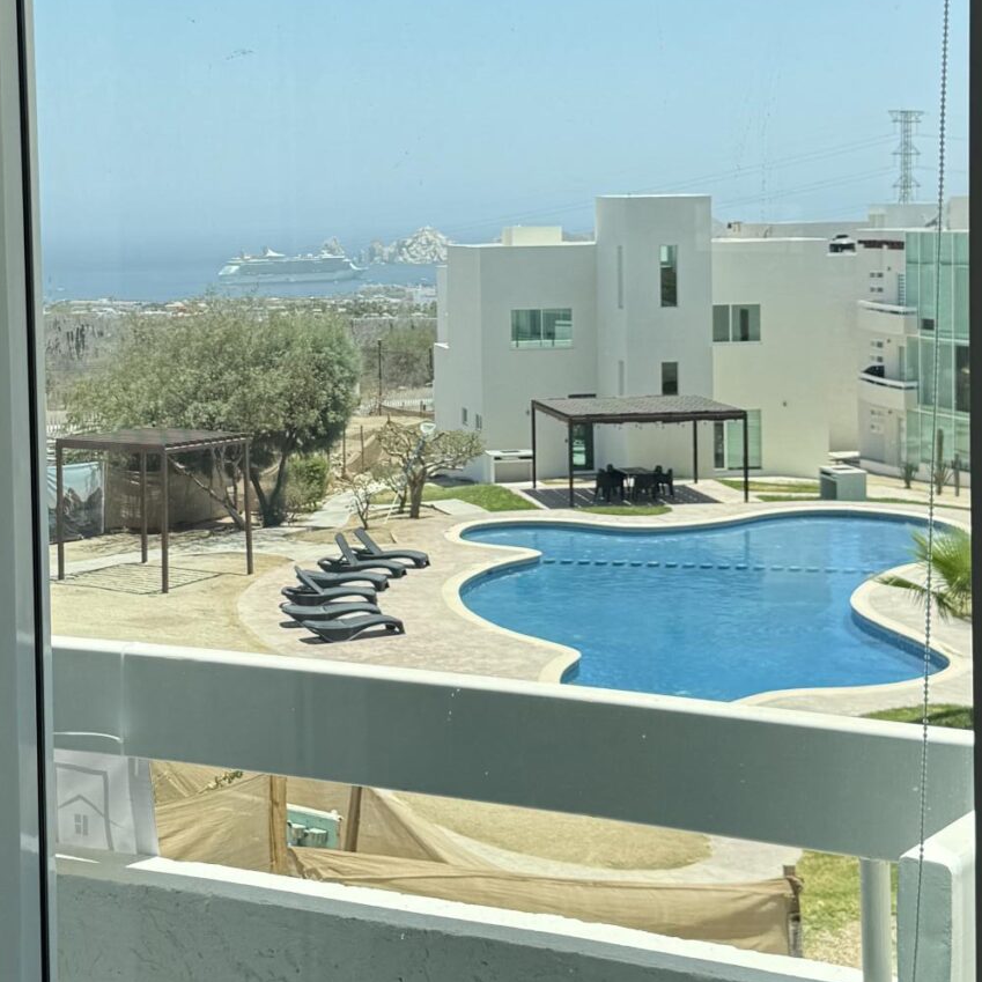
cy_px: 319
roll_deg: +0.9
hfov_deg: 26.7
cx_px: 333
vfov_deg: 26.7
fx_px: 2054
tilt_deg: -2.9
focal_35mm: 64
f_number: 1.78
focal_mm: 6.76
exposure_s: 1/3413
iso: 80
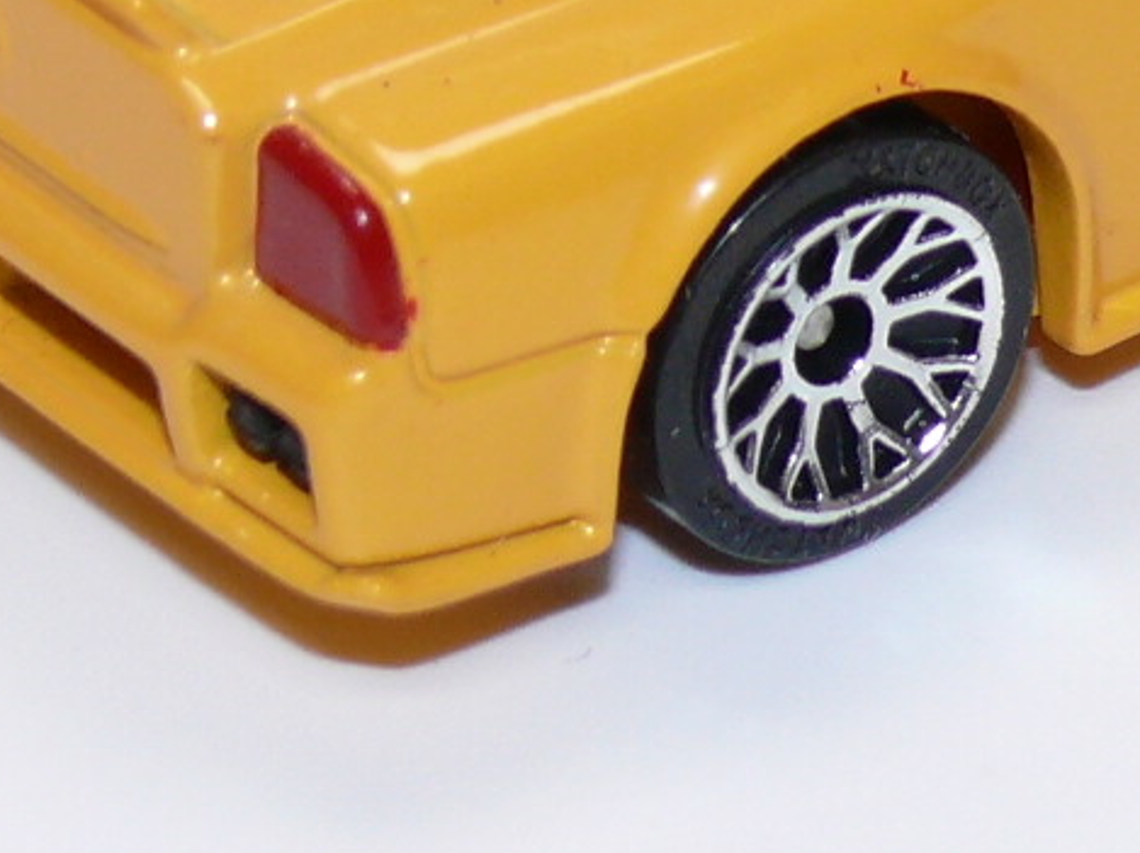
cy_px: -360
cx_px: 1018
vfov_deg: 5.3
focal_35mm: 280
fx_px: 9214
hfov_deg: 7.1
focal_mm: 12
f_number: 4
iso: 100
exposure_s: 1/30
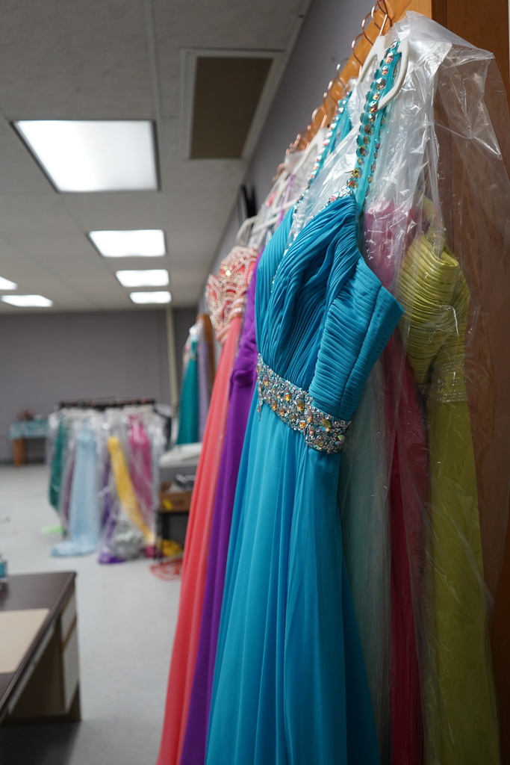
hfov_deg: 41.1
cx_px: 255
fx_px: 680
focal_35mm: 32
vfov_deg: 58.7
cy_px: 382
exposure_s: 1/160
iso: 1250
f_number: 4
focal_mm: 32
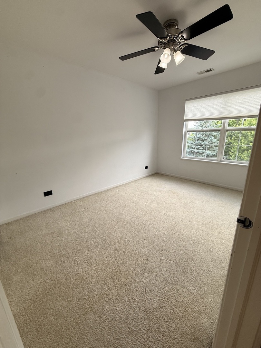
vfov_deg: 102.1
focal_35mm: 14
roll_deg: +1.7
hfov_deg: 85.7
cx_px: 130
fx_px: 141
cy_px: 174
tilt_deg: -14.8
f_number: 2.2
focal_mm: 2.22
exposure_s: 1/120
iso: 64
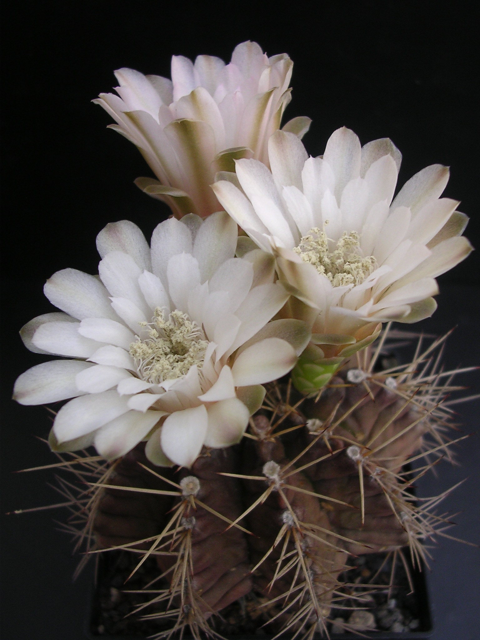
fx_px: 703
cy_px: 320
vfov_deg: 49.0
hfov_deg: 37.7
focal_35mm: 38
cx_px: 240
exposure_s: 1/266
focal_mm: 5.8
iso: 100
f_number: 2.8
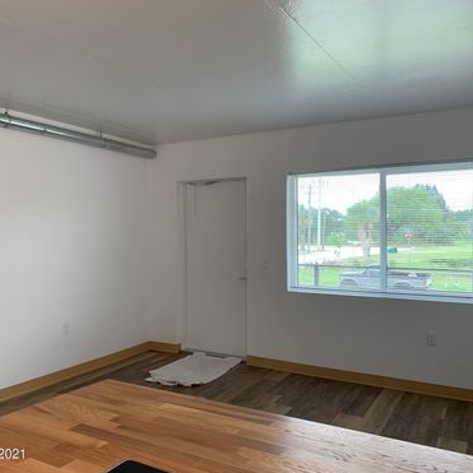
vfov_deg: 52.5
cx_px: 204
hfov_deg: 52.4
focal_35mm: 31
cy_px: 236
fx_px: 479
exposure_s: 1/60
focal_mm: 4.25
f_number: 1.8
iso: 64
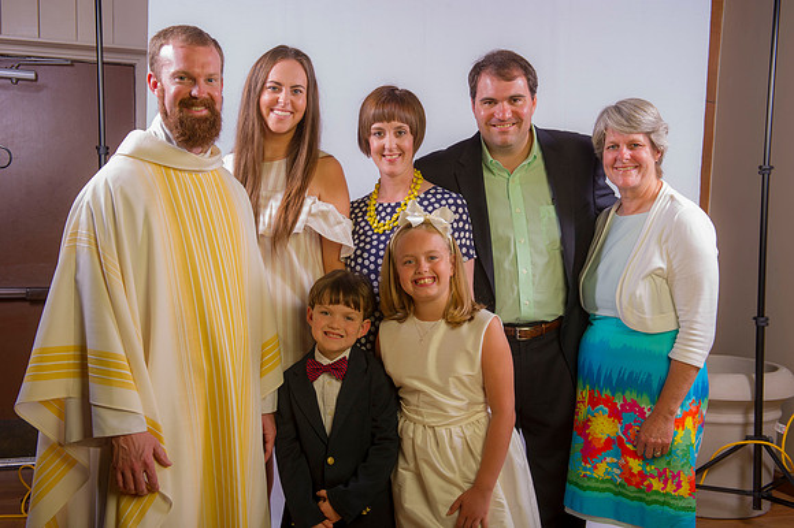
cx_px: 397
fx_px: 992
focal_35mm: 45
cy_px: 264
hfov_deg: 43.6
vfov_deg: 29.8
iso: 100
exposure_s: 1/200
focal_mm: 45
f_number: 8
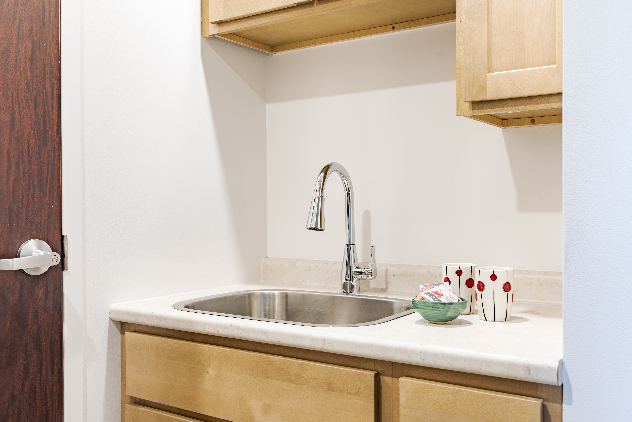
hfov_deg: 54.4
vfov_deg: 37.9
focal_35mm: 35
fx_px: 615
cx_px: 316
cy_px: 211
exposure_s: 1/80
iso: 640
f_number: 8
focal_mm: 35
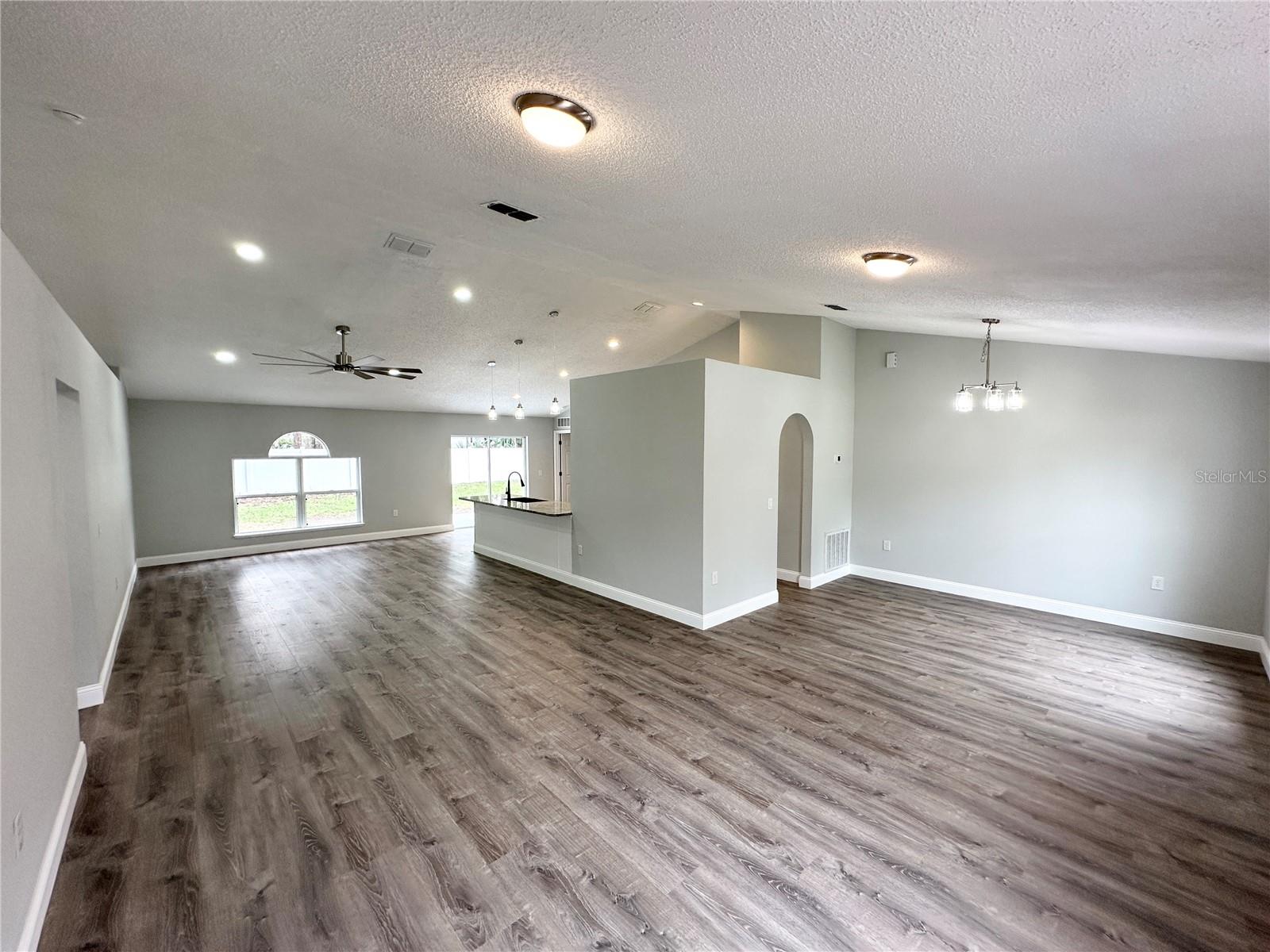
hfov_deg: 102.1
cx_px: 635
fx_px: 514
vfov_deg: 85.7
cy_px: 476
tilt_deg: -3.2
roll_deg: +0.2
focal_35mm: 14
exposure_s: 1/120
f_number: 2.2
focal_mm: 2.22
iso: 125
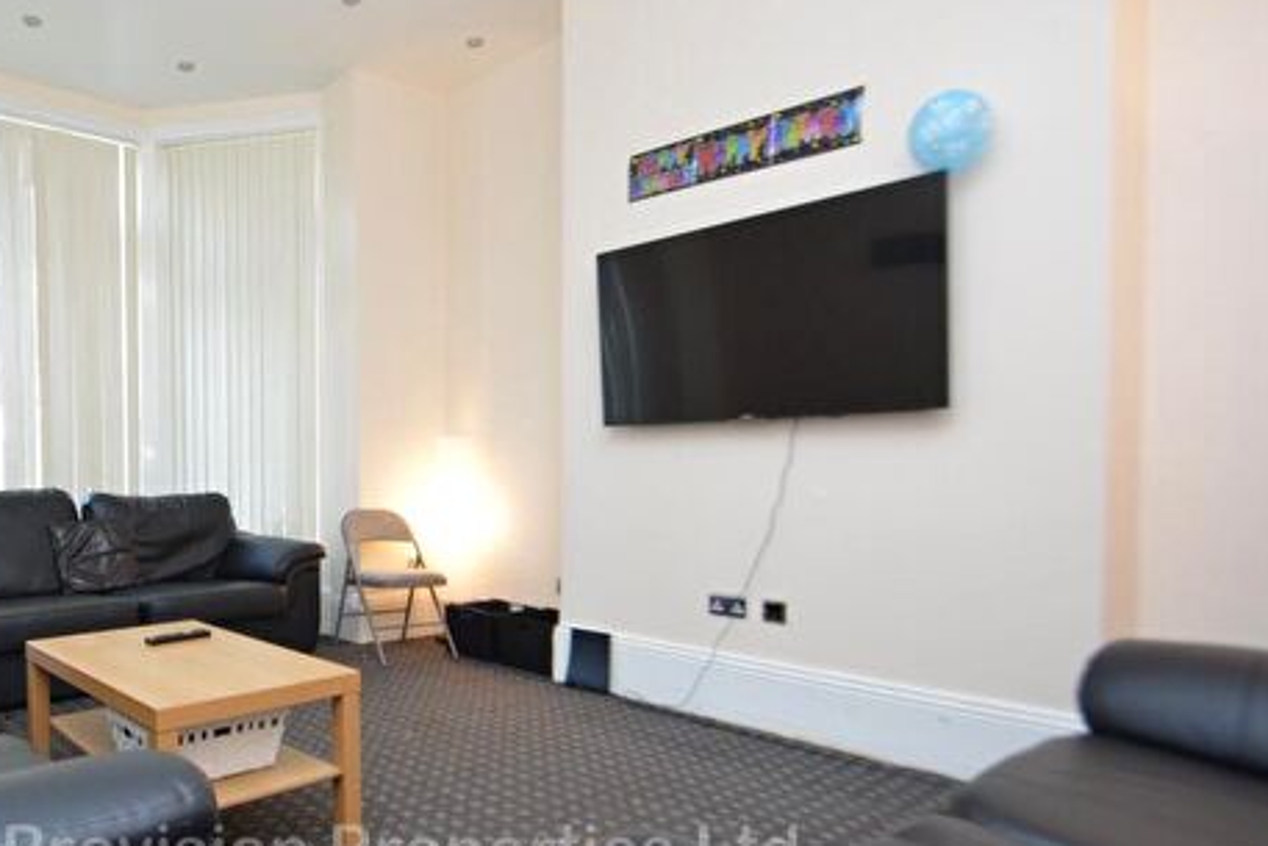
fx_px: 810
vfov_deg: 54.9
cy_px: 491
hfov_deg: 72.1
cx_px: 355
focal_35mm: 23
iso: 800
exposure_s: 1/30
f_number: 3.5
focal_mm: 10
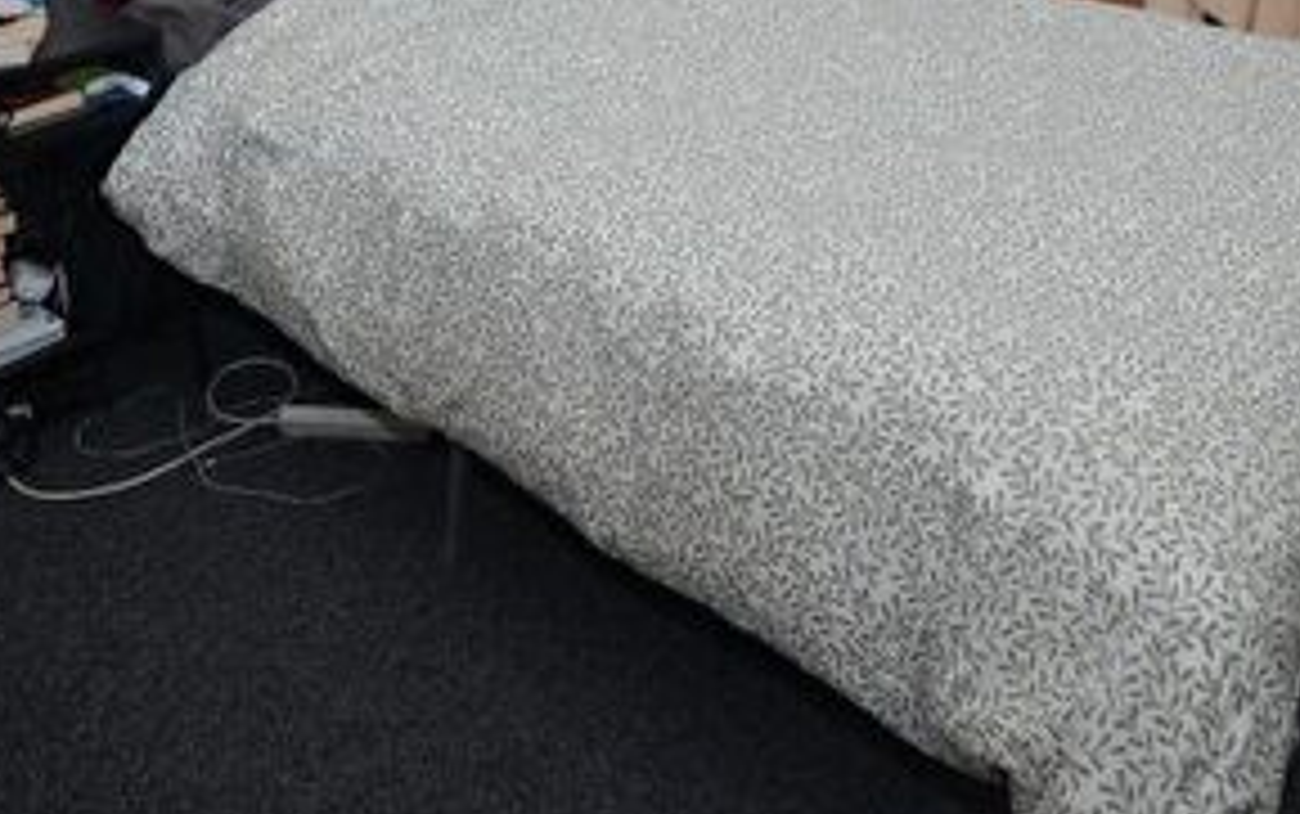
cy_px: -7
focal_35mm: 37
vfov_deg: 31.7
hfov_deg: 52.6
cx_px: 715
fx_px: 1312
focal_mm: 10
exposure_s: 1/100
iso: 400
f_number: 6.3
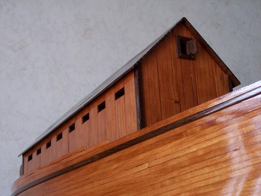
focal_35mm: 65
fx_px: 490
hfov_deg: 29.8
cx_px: 130
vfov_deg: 22.6
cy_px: 98
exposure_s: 1/45
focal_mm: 13.3
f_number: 4
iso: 200
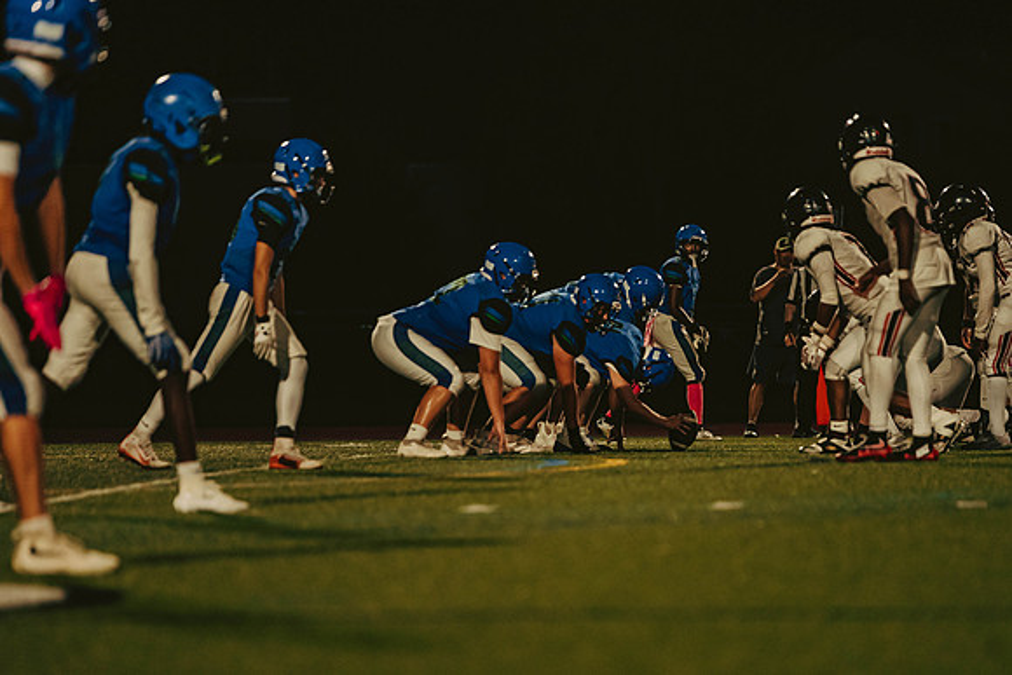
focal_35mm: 248
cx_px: 626
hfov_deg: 8.3
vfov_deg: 5.5
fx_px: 6982
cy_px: 416
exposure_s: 1/1000
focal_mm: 200
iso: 2500
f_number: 2.8
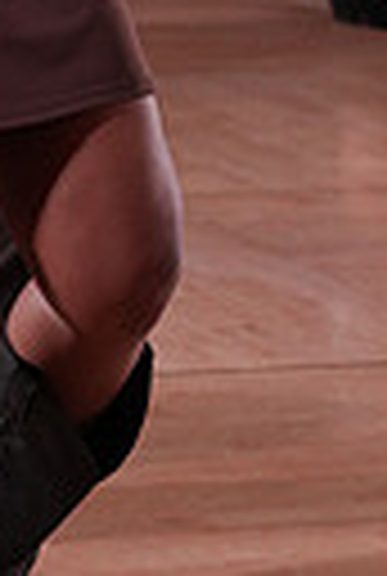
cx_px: -20
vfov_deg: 7.9
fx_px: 4057
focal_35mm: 253
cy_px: -378
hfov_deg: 5.4
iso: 1600
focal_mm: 56
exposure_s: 1/400
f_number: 4
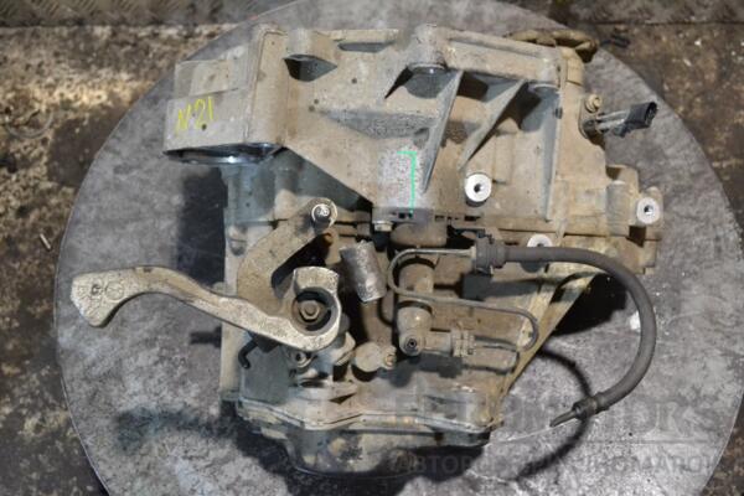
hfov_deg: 46.4
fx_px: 868
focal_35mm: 42
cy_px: 248
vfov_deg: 31.9
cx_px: 372
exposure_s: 1/125
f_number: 5.6
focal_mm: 28
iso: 3200
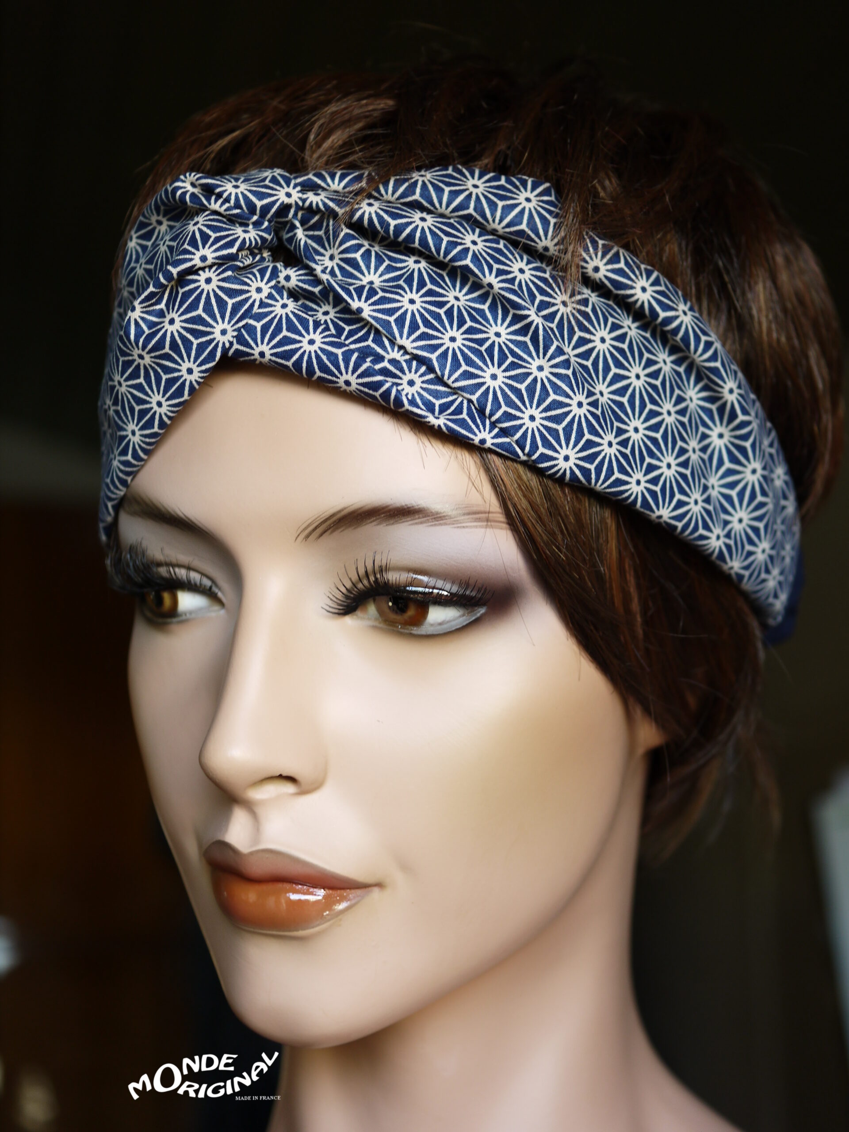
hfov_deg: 24.4
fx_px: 1962
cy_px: 566
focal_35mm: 60
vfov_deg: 32.2
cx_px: 424
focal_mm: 30
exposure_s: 1/60
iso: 160
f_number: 2.8
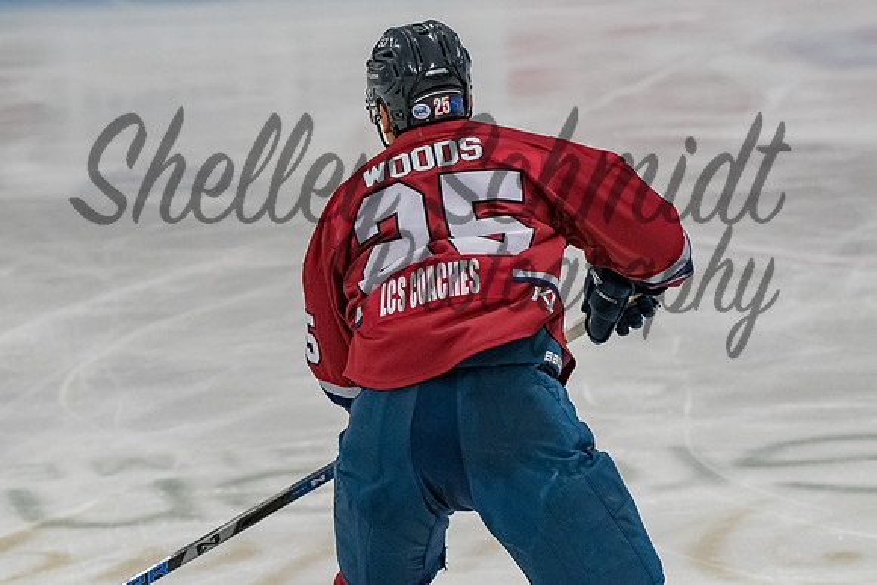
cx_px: 420
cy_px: 268
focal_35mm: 203
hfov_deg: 10.1
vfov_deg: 6.8
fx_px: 4954
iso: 2500
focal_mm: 125
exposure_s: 1/800
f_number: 3.5
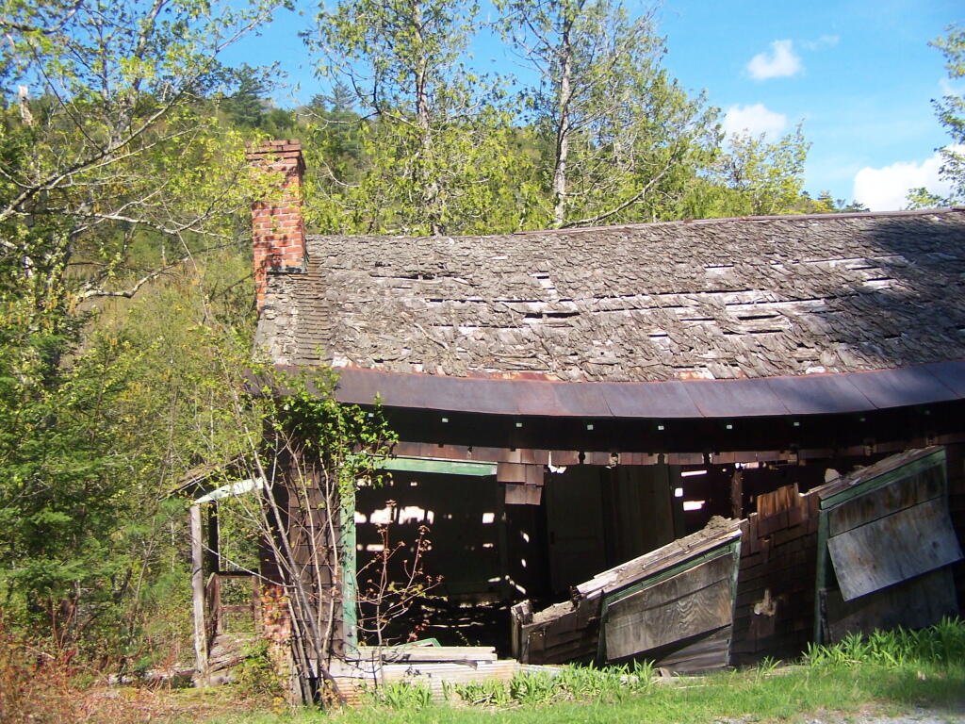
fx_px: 1059
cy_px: 362
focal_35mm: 38
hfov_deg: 49.0
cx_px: 482
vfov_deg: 37.7
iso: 80
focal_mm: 6.3
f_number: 2.8
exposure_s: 1/640
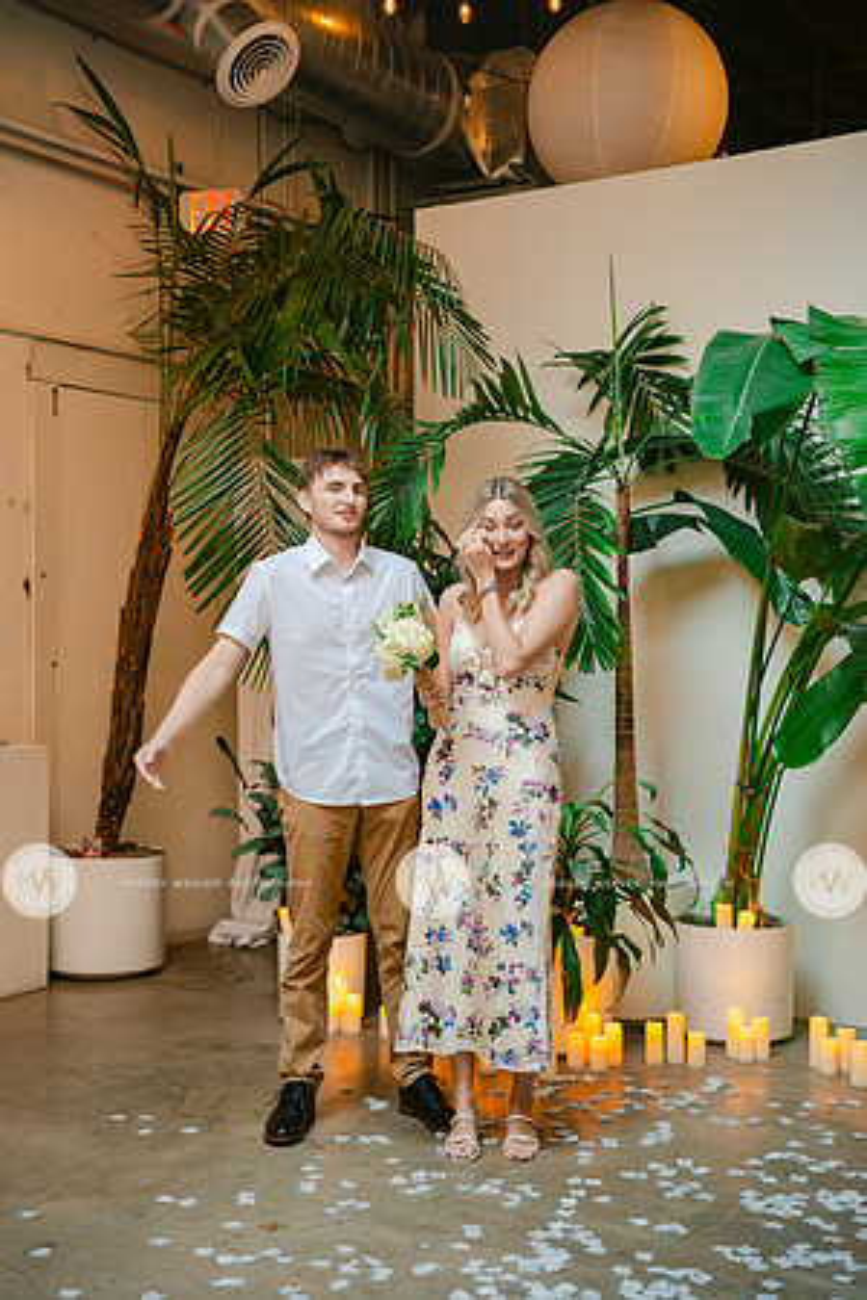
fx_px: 1828
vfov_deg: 39.2
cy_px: 650
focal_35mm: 51
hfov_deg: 26.7
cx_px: 434
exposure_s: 1/250
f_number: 2.8
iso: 1000
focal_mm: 50.6
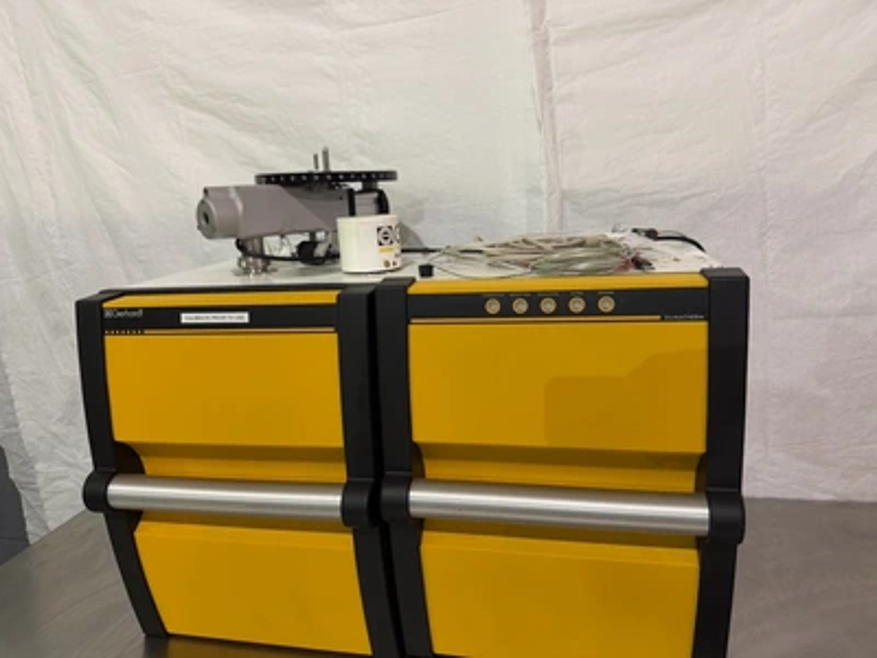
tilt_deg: -12.4
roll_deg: +2.5
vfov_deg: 56.8
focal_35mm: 24
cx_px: 438
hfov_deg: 71.6
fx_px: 608
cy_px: 329
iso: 160
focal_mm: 6.76
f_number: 1.78
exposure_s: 1/60
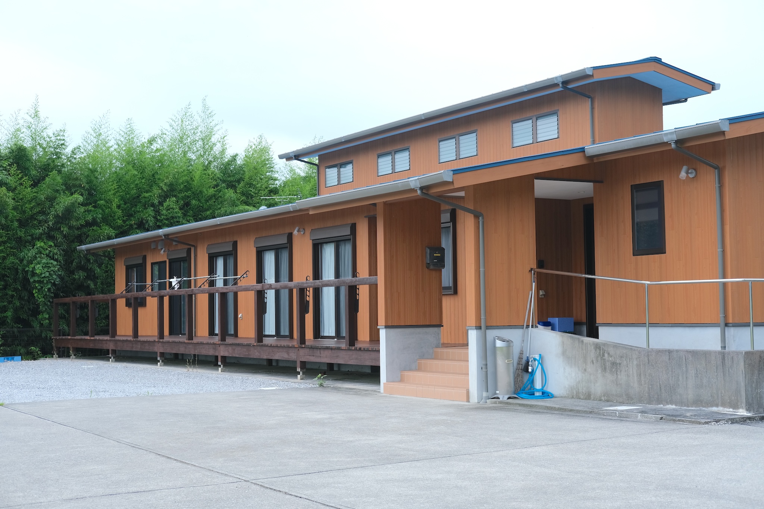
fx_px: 1125
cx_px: 382
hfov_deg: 37.5
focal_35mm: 53
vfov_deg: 25.5
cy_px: 254
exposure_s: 1/420
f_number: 5
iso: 320
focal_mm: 35
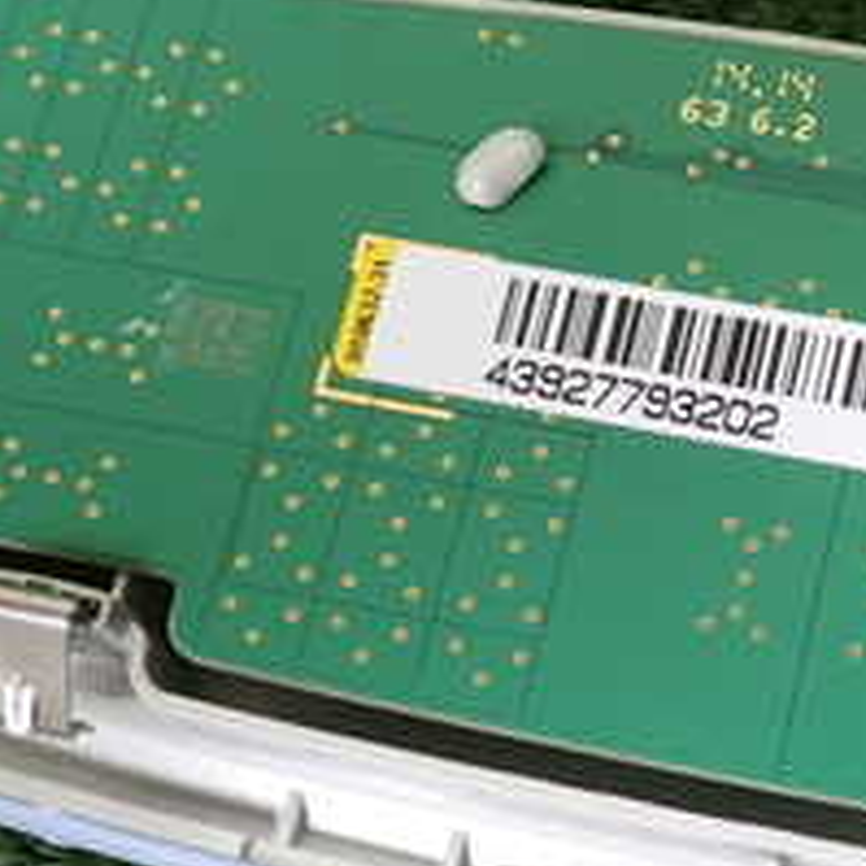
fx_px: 2264
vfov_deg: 21.6
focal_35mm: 80
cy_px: 557
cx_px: 879
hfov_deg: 20.9
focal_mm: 5.4
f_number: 2.3
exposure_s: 1/50
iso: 200
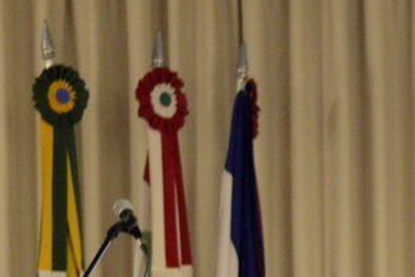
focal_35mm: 376
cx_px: 954
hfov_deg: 5.3
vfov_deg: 3.6
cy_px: 607
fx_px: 4336
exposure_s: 1/125
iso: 1600
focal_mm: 50
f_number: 2
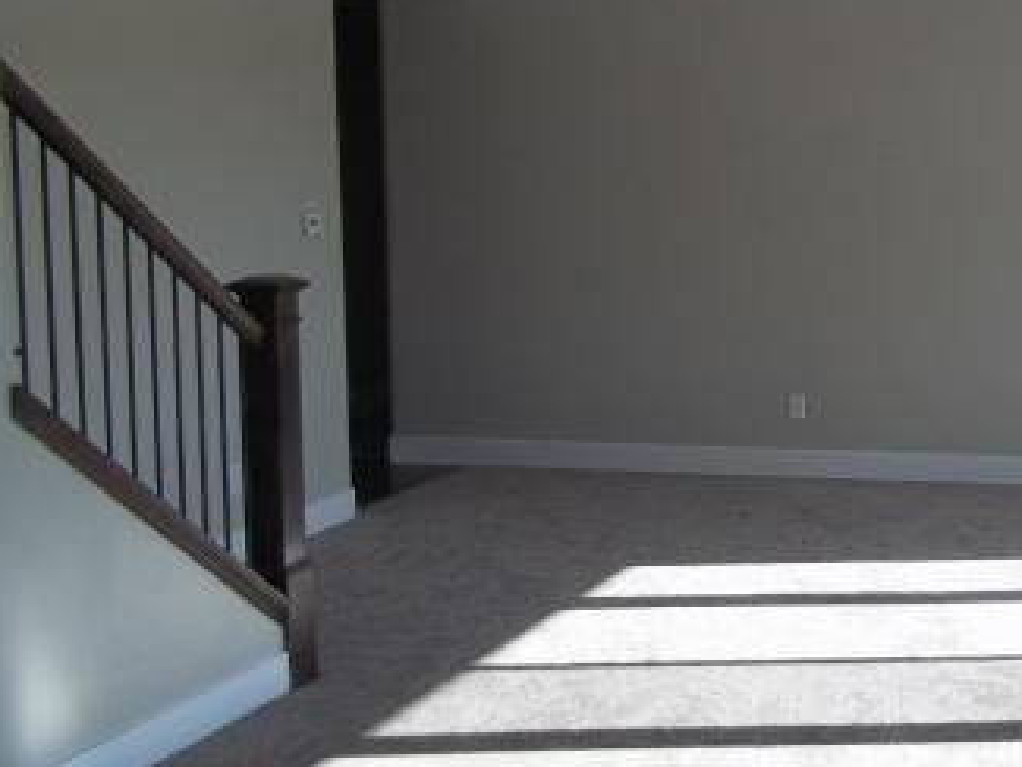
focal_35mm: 63
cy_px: 317
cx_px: 928
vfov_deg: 23.3
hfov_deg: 29.4
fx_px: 1861
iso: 64
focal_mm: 5.7
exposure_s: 1/250
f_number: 2.9
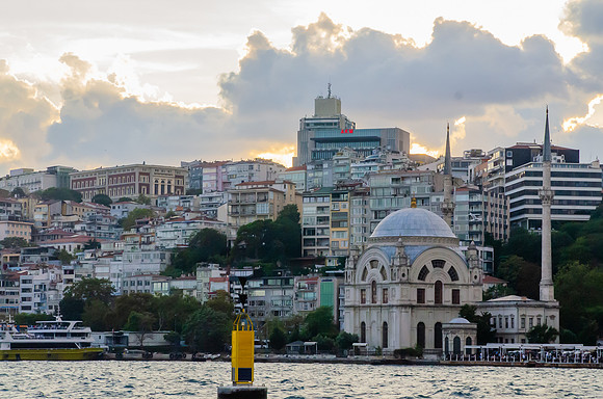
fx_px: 1880
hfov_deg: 18.2
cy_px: 200
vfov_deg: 12.1
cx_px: 302
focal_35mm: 112
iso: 2500
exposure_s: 1/1600
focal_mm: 75
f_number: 10
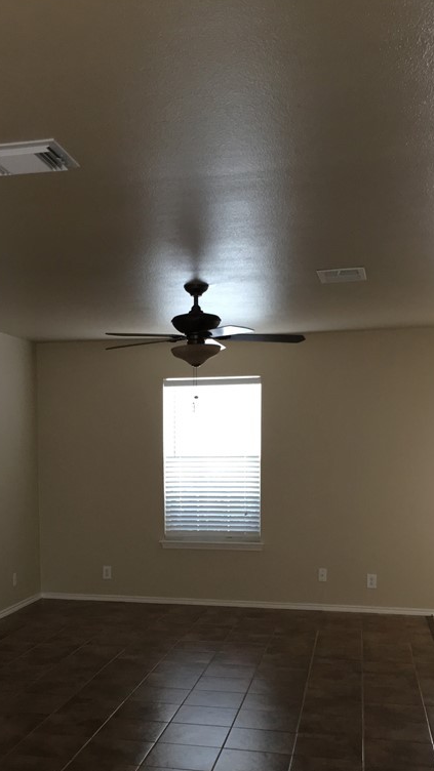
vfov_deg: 46.6
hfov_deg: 27.4
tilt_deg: -4.8
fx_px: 880
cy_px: 516
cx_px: 117
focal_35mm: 43
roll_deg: +0.4
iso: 125
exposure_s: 1/16
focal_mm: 4.15
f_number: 2.2
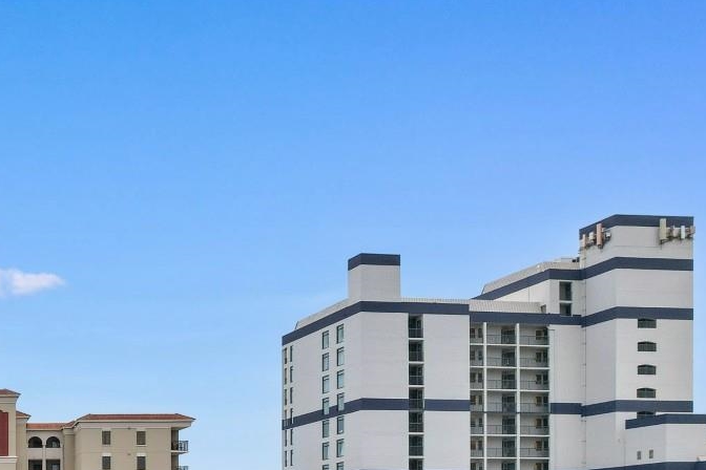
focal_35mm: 53
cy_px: 527
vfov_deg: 23.8
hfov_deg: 32.9
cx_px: -67
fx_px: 1039
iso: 120
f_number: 2.8
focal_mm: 8.38
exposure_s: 1/640
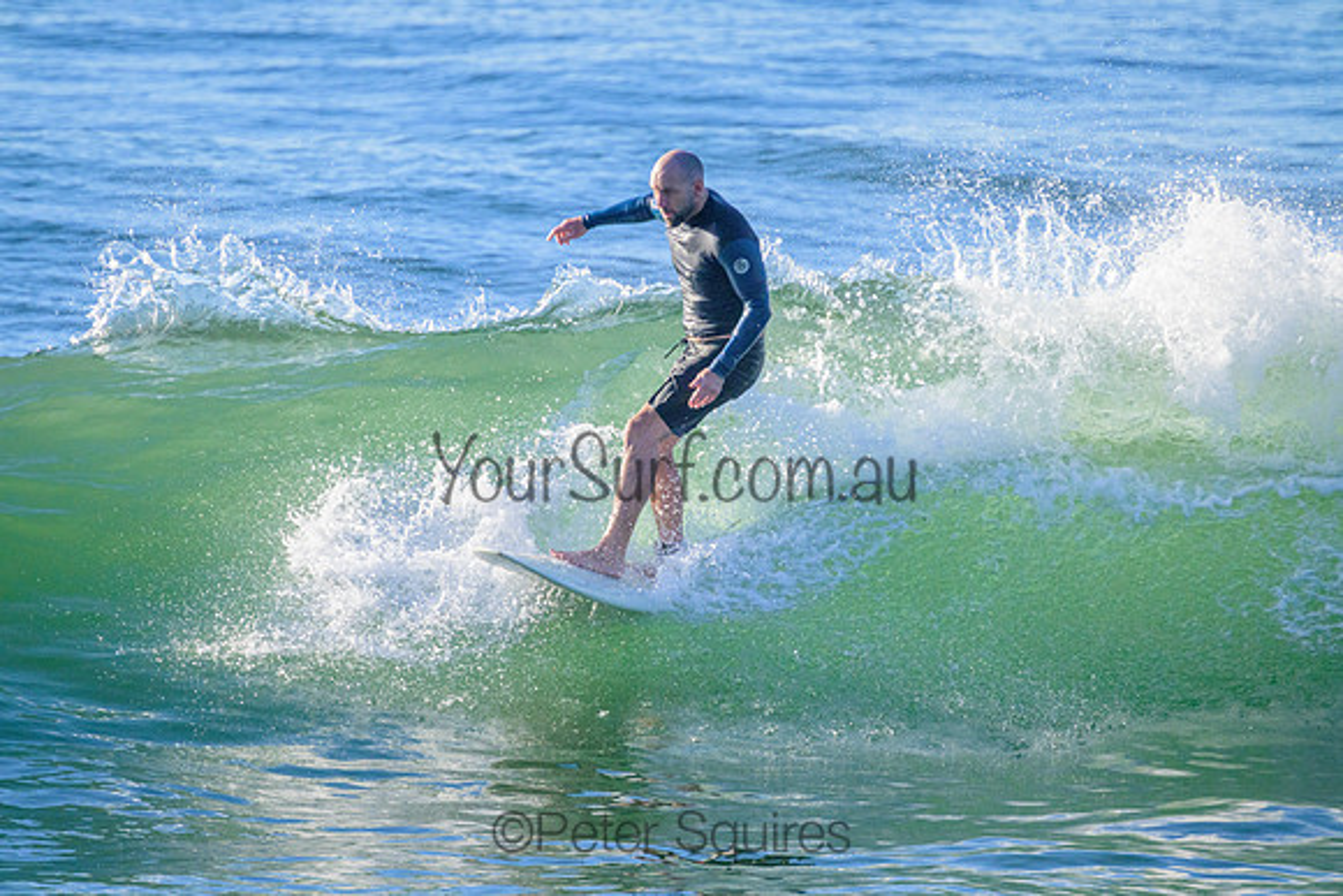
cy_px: 448
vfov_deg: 1.7
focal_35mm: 800
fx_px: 29850
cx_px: 672
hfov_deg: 2.6
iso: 1600
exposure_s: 1/2000
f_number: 11
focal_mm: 800
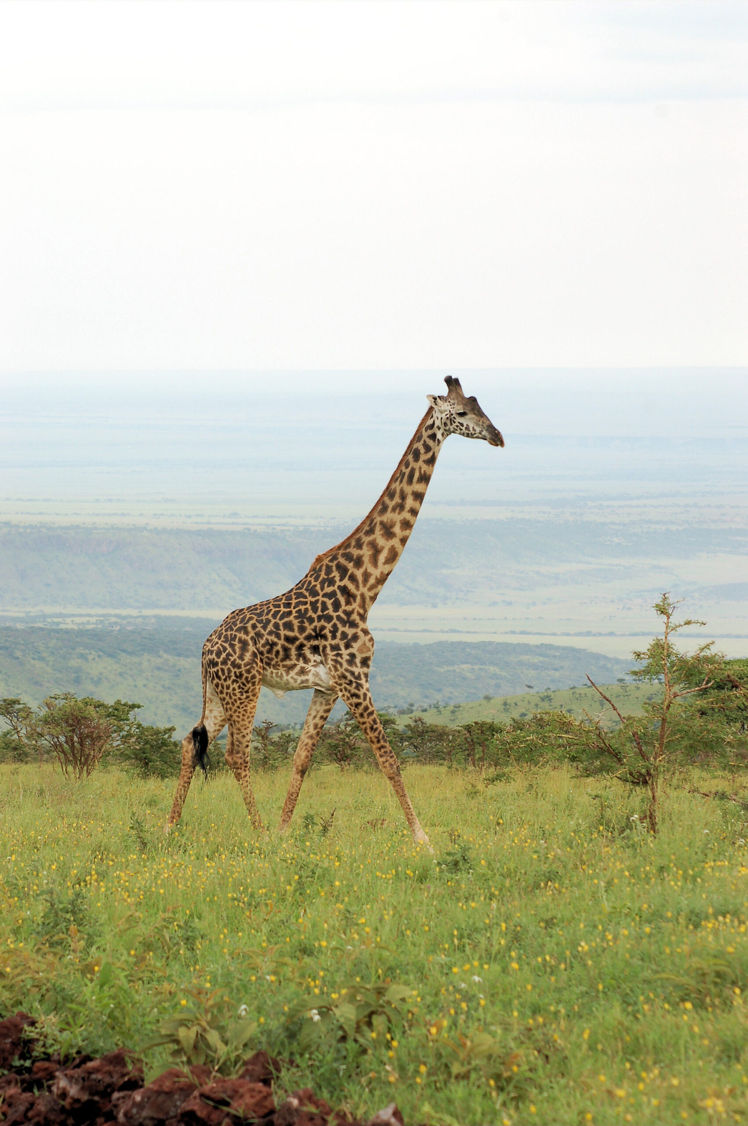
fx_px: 4684
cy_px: 563
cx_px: 374
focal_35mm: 150
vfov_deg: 13.7
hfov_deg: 9.1
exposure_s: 1/160
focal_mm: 100
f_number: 9
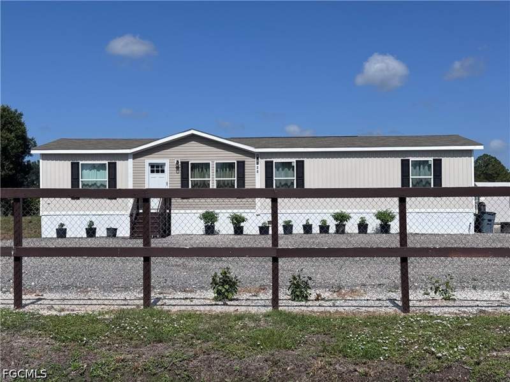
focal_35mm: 48
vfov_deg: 30.3
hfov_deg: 39.7
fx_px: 707
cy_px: 191
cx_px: 255
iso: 64
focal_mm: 6.76
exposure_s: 1/6410
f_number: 1.78
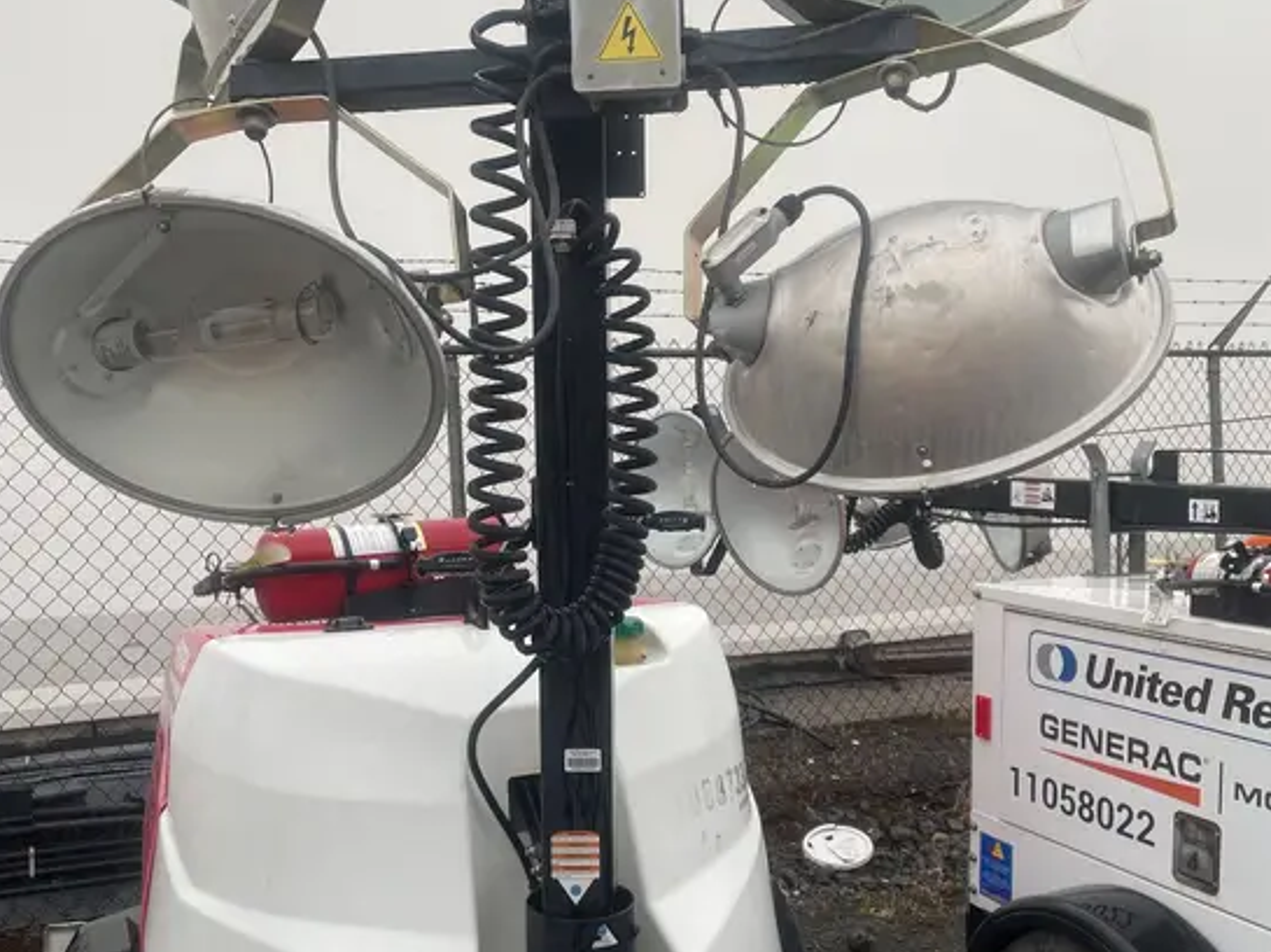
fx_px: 1284
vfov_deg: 40.5
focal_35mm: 35
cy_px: 556
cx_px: 634
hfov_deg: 52.7
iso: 32
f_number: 1.6
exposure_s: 1/452
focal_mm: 4.2
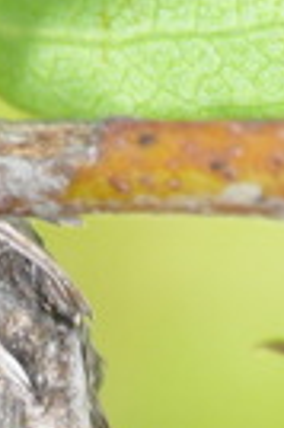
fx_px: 10665
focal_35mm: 899
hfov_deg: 1.5
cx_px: 6
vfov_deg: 2.3
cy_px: 834
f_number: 8
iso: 100
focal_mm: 38.3
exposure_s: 1/50
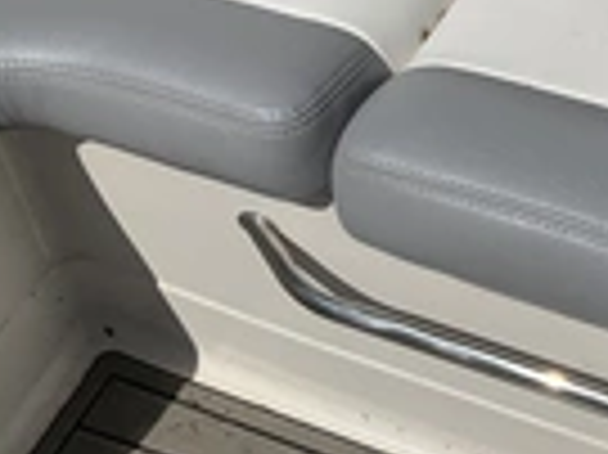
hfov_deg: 21.7
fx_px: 1509
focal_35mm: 86
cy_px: -13
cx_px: 658
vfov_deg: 16.7
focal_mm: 3
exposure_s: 1/10204
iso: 25
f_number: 1.8
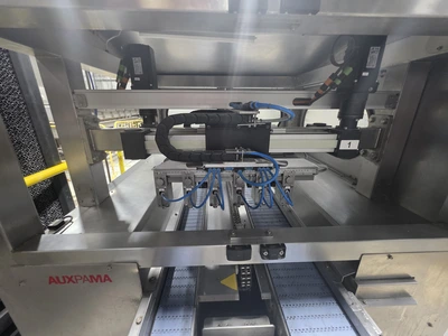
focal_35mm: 13
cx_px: 224
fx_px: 168
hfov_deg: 106.2
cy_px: 168
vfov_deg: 89.9
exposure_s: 1/60
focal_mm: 2.2
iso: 500
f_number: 1.9
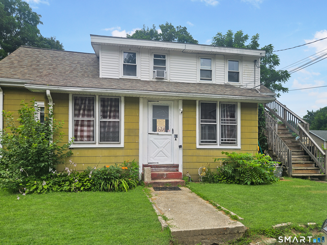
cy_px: 122
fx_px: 217
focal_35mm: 23
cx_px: 164
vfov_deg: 58.9
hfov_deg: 73.9
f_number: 1.8
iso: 25
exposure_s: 1/800
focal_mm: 5.4
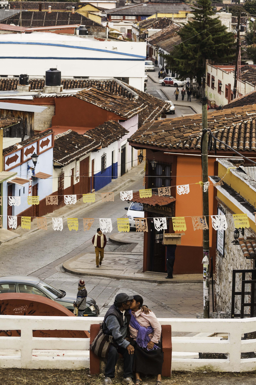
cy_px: 192
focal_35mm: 117
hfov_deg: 11.7
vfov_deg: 17.5
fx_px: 1251
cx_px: 128
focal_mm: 78
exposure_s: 1/200
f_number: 5.6
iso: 400
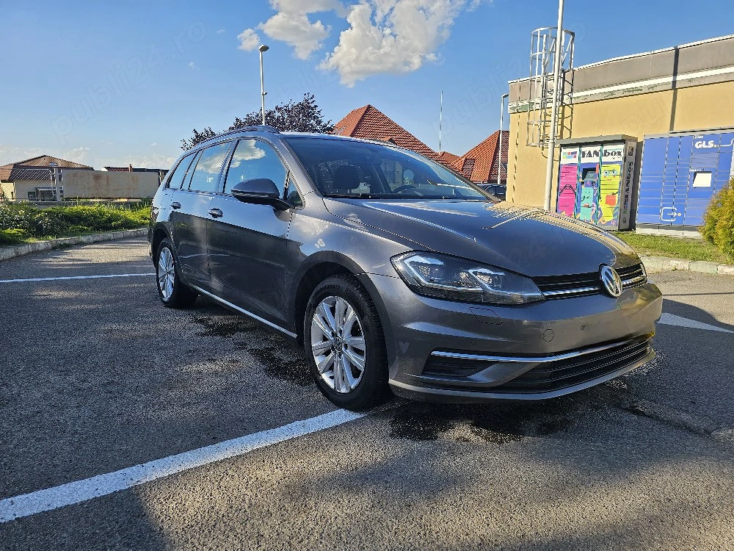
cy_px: 276
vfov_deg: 58.9
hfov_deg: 73.9
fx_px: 488
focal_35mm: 23
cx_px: 367
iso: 10
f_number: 1.7
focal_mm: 6.3
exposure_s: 1/500
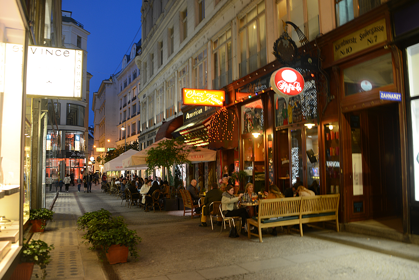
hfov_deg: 65.5
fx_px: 326
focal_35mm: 28
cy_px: 140
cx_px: 210
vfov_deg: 46.4
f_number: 3.5
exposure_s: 1/6
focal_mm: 28
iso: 320
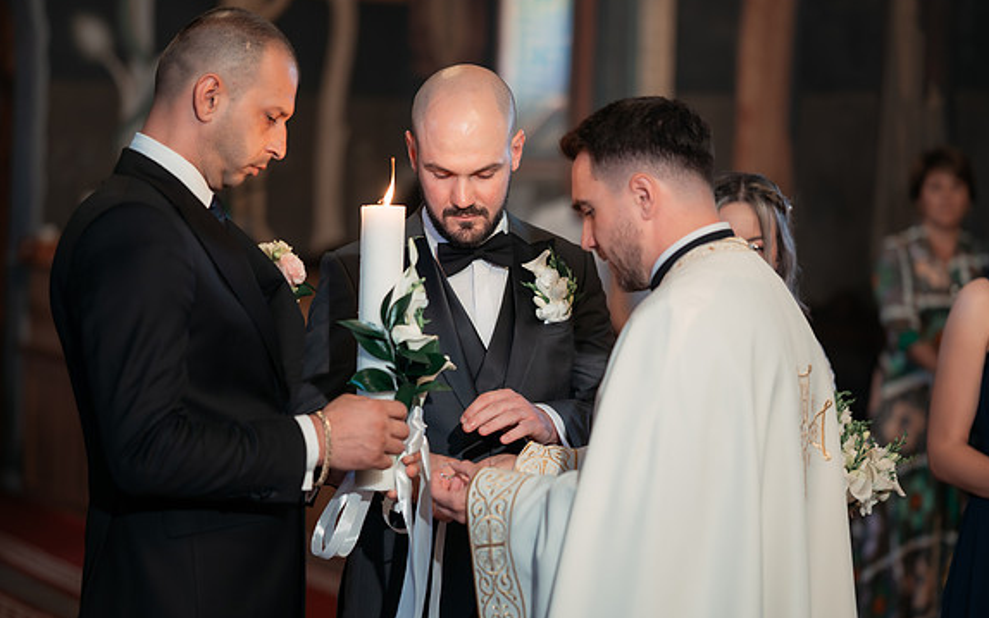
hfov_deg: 22.3
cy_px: 320
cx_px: 466
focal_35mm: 93
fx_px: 2507
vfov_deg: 14.1
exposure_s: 1/200
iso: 1600
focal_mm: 85
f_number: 1.8
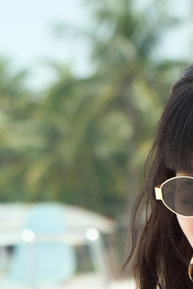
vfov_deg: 5.0
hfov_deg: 3.4
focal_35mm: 402
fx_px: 3232
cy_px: 663
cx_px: 214
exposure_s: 1/500
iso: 100
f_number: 4.5
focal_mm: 65
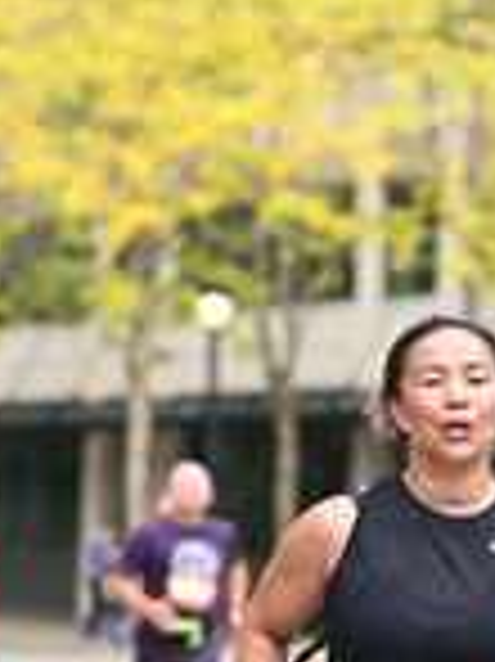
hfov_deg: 4.7
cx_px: 430
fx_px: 6053
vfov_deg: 6.3
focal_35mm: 317
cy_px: 464
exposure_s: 1/1600
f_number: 2.8
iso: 640
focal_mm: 88
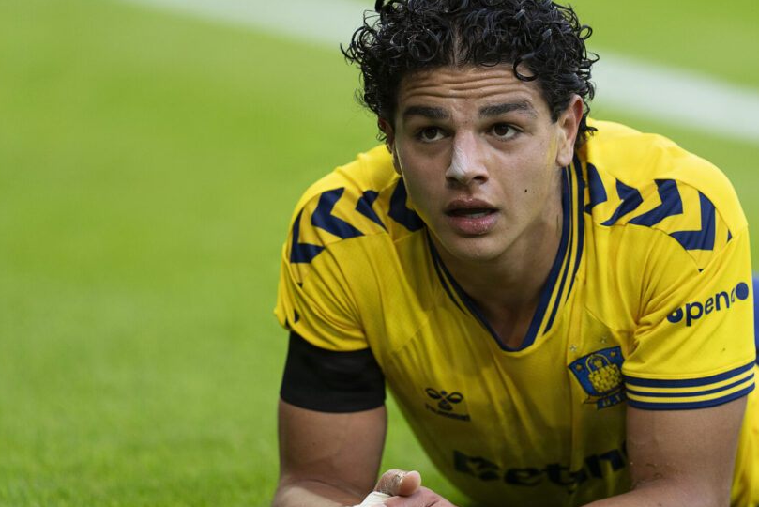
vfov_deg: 2.7
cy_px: 289
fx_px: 10671
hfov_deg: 4.1
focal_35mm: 506
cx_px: 472
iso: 1000
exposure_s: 1/1250
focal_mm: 400
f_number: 2.8
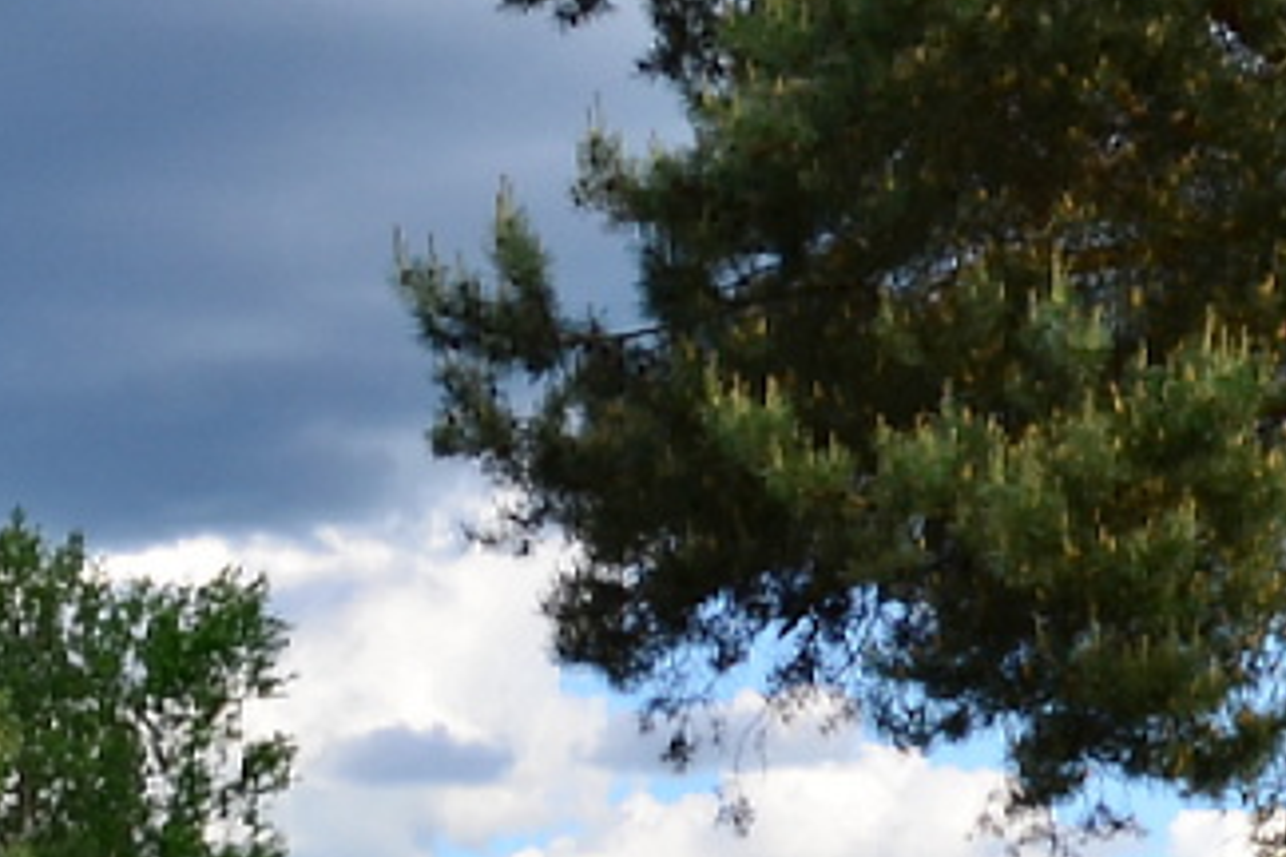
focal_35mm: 111
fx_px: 3965
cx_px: -187
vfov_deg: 12.1
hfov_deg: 17.7
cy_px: 1014
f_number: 6.7
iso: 200
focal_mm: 20
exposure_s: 1/500
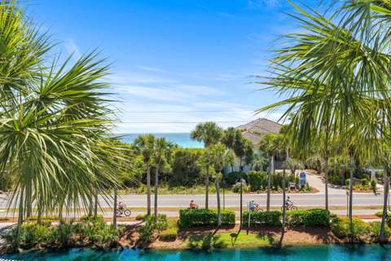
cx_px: 196
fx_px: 356
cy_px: 130
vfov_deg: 40.2
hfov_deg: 57.5
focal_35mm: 33
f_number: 8
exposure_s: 1/250
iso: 200
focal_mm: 32.8
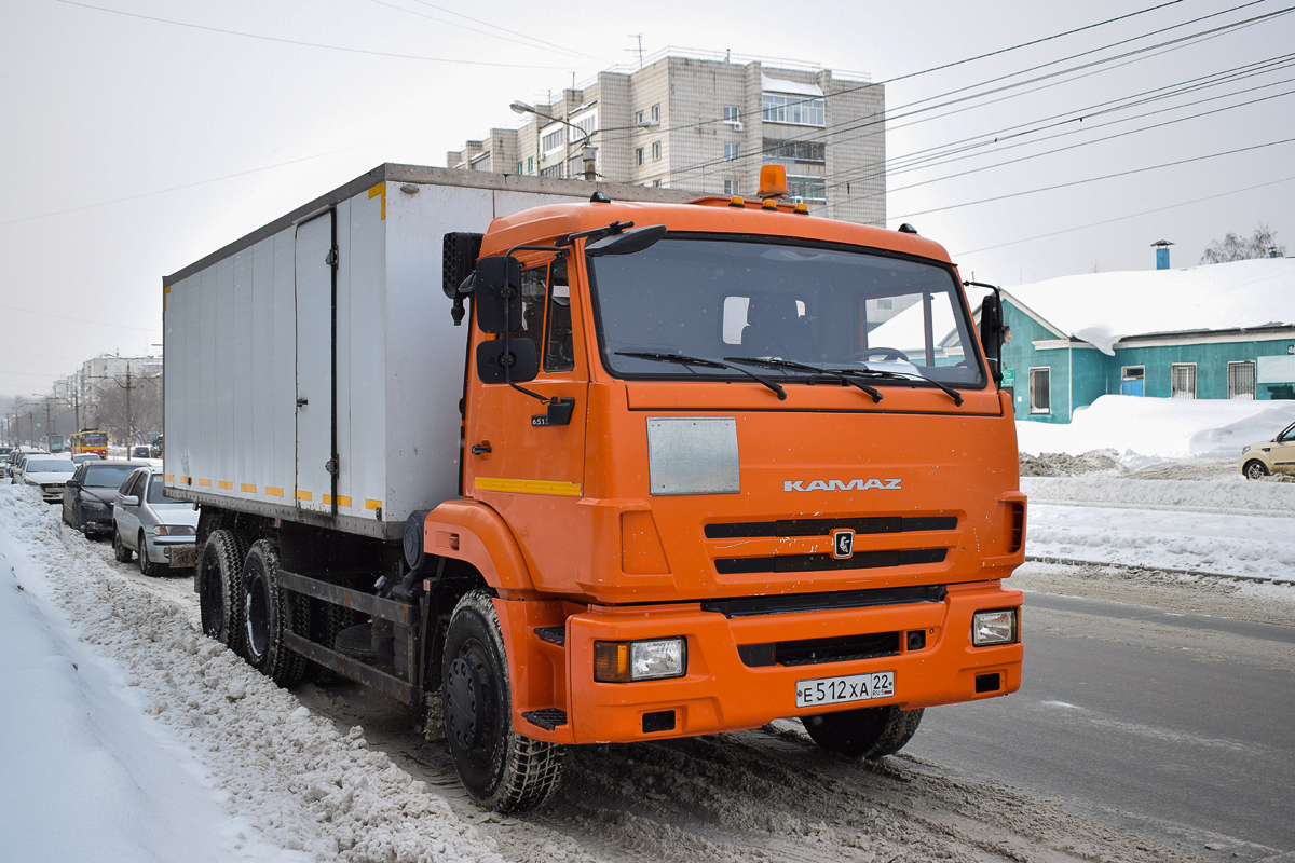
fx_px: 1241
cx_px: 648
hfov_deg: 55.1
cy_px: 432
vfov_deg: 38.4
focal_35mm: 34
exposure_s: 1/800
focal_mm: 23
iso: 200
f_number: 5.6
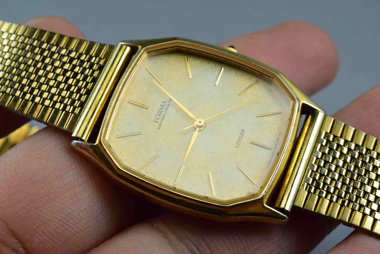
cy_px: 127
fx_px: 951
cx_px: 190
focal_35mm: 90
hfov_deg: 22.6
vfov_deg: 15.2
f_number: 16
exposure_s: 1/1000
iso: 6400
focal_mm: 60
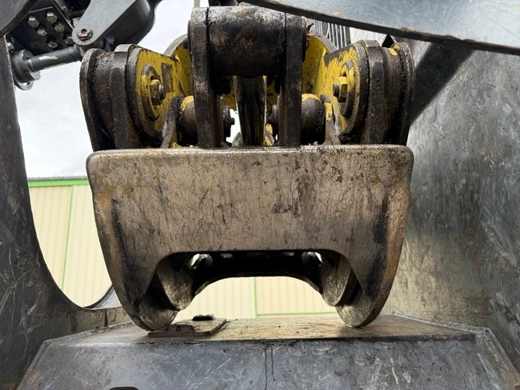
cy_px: 195
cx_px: 260
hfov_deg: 71.6
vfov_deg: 56.8
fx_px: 361
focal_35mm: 24
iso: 125
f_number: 1.78
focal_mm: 6.76
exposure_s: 1/235
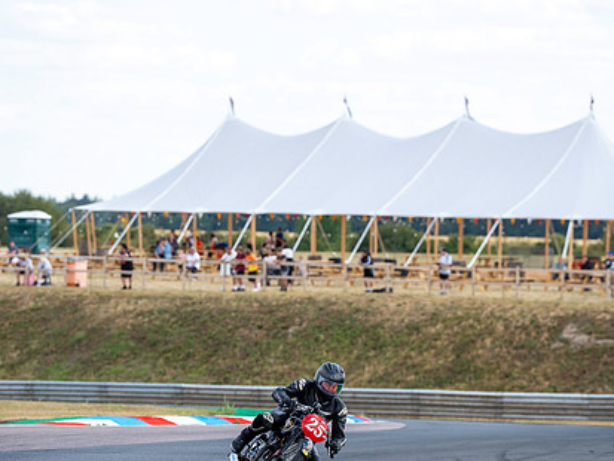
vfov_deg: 5.5
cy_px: 285
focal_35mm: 270
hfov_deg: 7.3
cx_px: 294
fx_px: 4791
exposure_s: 1/1250
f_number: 4.5
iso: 250
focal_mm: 200
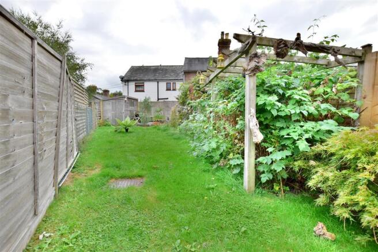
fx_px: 157
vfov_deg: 77.3
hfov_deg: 100.4
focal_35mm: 15
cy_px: 126
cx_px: 189
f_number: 11
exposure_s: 1/100
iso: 400
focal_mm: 10
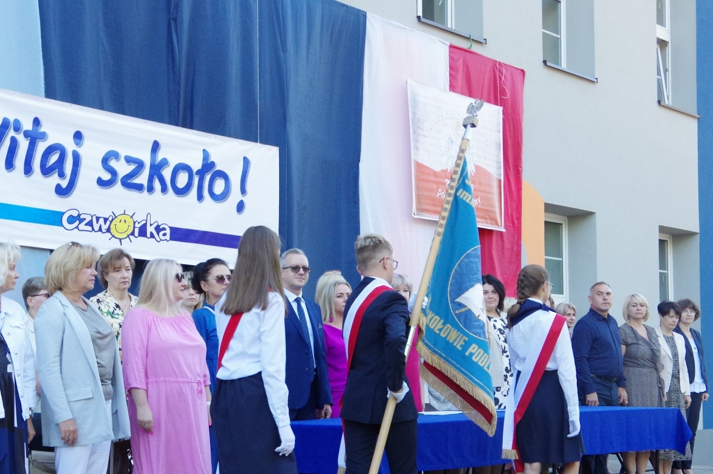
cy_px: 341
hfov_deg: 36.3
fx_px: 1088
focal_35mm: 55
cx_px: 329
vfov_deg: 24.4
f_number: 8
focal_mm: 24
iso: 1600
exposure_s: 1/250
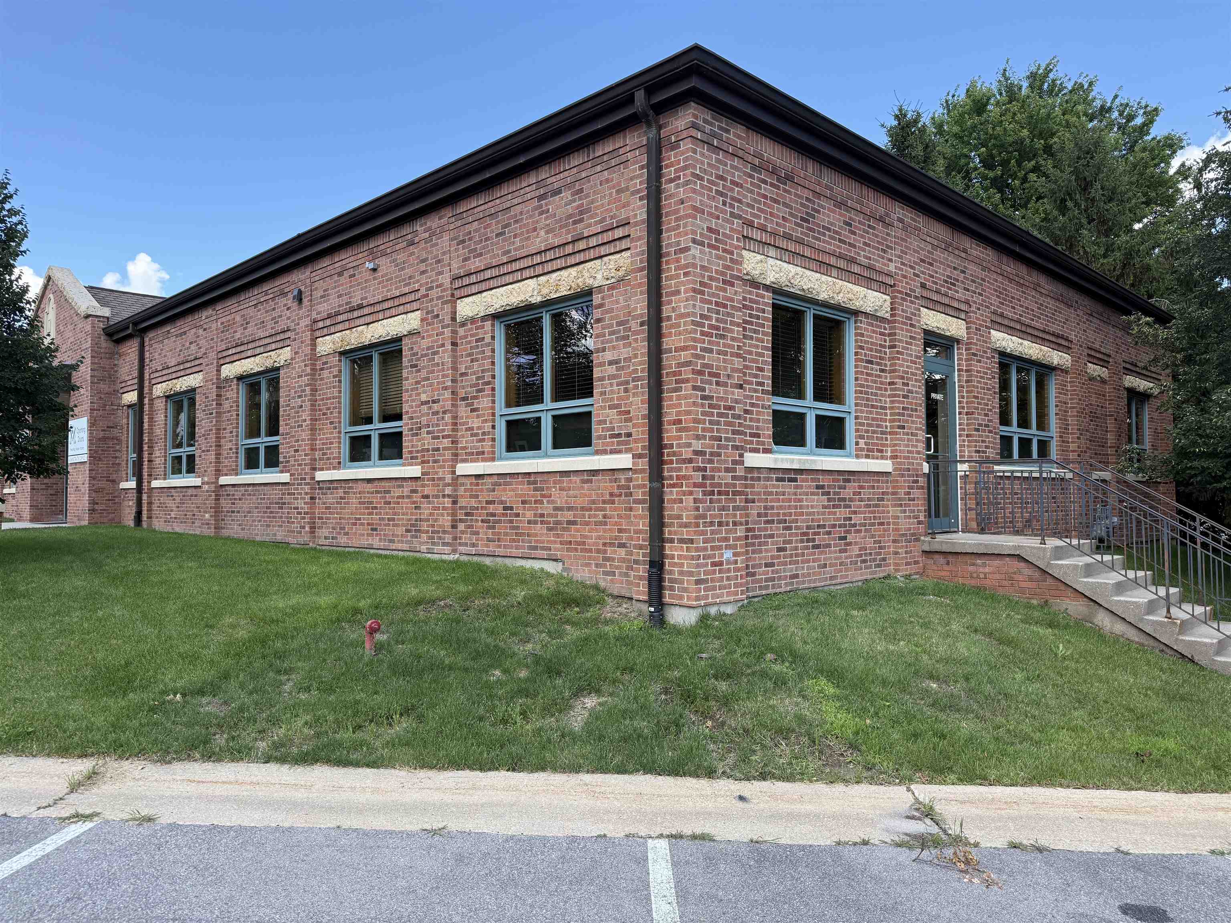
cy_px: 462
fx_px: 853
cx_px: 616
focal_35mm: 24
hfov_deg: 71.6
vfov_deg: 56.8
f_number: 1.78
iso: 100
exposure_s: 1/1271
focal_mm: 6.76
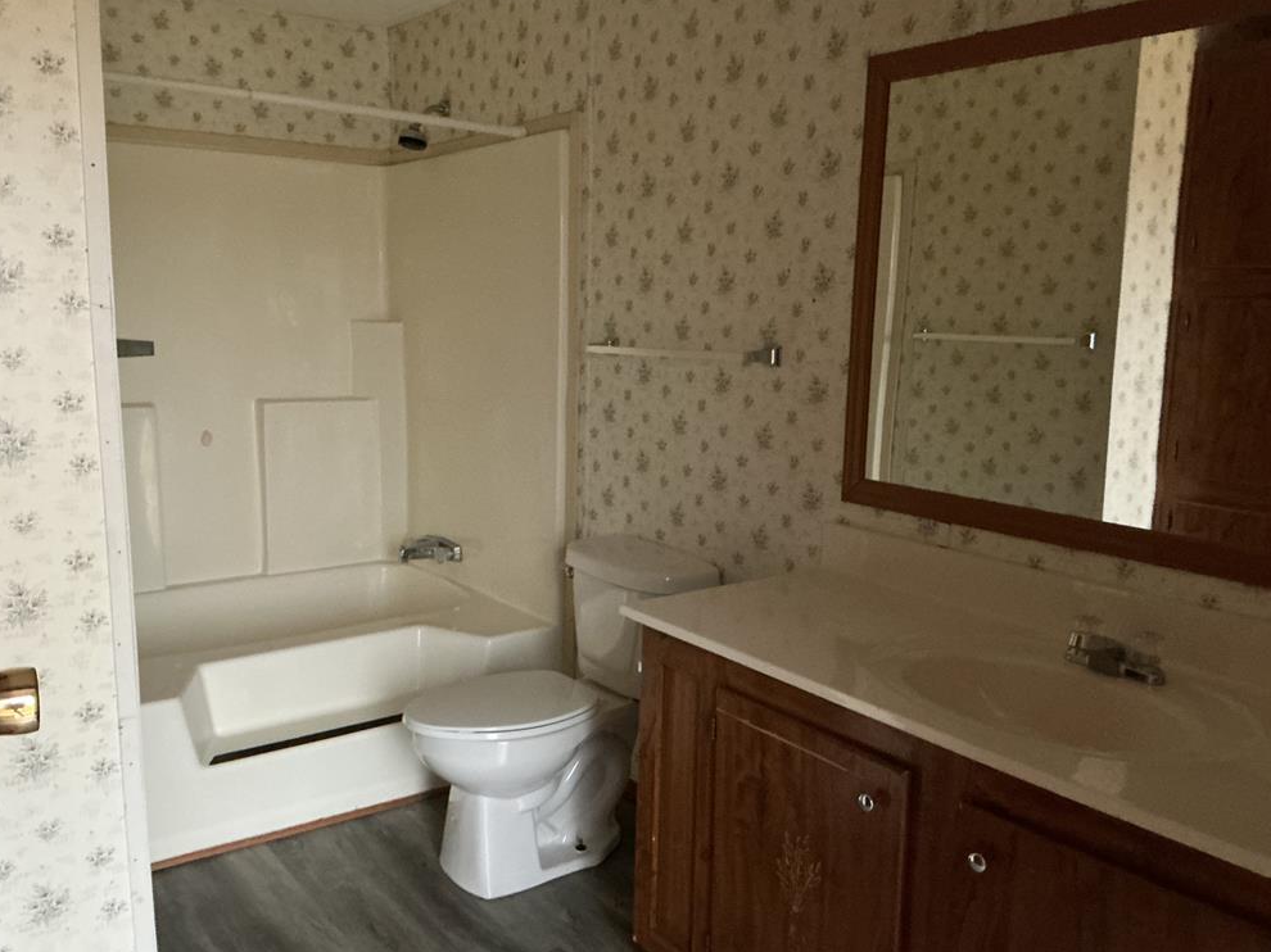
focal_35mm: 30
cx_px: 624
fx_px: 1101
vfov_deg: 46.8
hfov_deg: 60.0
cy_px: 482
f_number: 1.8
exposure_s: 1/30
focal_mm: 3
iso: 500
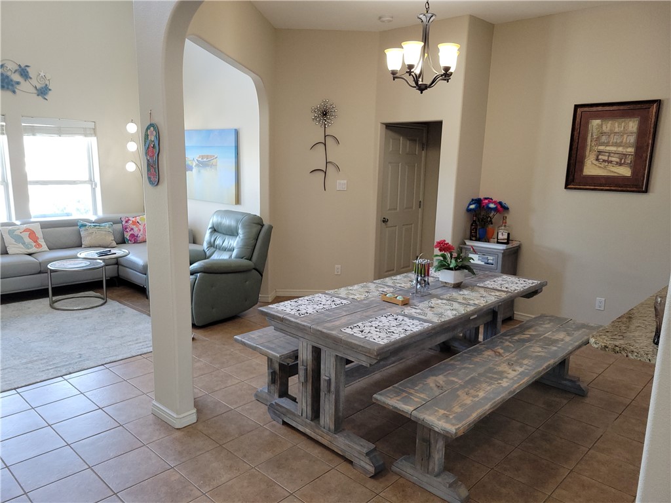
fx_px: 504
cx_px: 336
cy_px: 252
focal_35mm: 26
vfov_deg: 53.1
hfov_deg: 67.3
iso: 200
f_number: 1.8
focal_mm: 5.4
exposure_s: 1/120
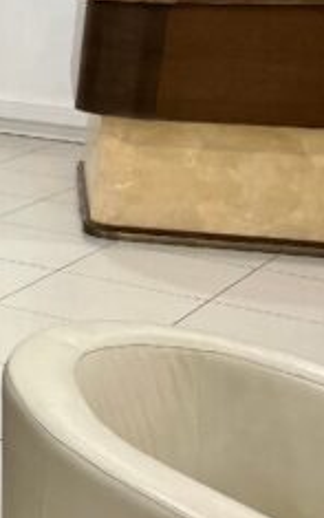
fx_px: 1243
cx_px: -463
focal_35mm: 88
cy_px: 244
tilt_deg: -15.8
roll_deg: +0.2
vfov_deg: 23.5
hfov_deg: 11.9
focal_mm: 5.7
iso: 100
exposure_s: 1/100
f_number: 1.5
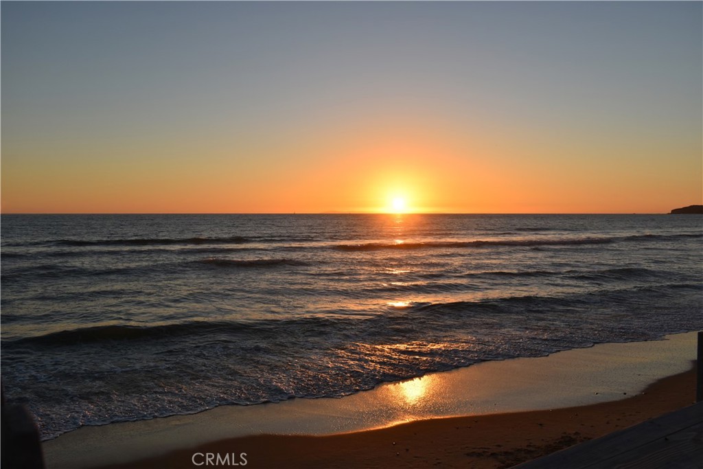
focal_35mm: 32
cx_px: 352
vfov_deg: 41.7
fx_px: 615
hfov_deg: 59.5
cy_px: 234
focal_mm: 21
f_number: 9
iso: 100
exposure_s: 1/320
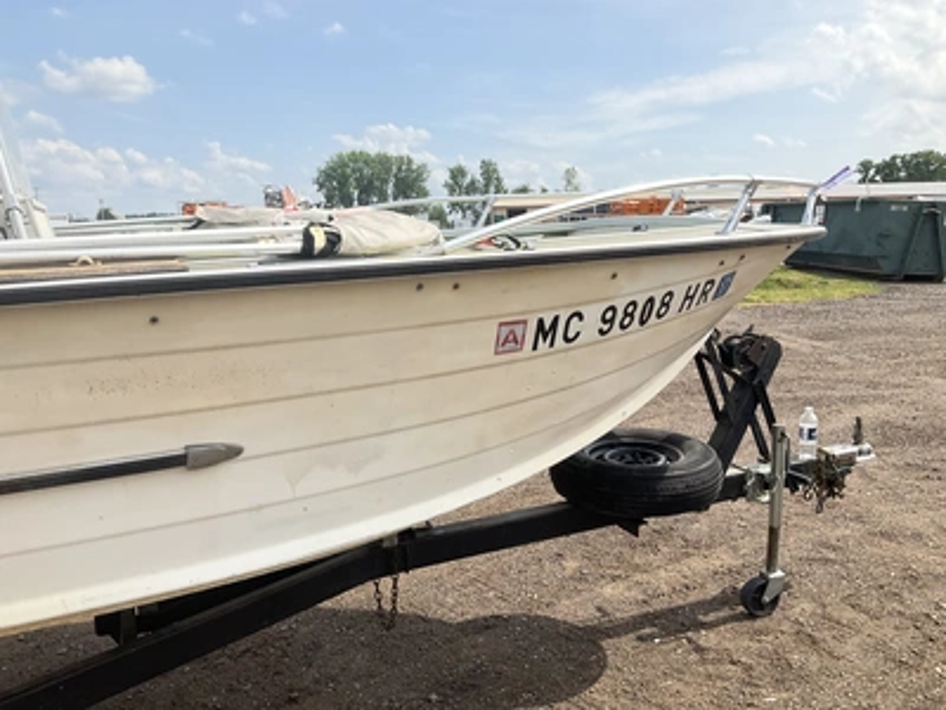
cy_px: 355
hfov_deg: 61.7
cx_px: 473
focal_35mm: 29
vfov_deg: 48.2
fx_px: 793
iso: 25
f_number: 1.8
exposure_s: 1/1786
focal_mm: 3
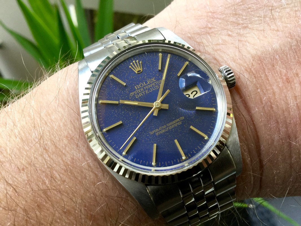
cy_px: 113
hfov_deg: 58.4
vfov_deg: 45.4
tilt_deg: -63.4
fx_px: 270
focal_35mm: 31
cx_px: 150
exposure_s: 1/33
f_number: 2.4
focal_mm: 3.3
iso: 25
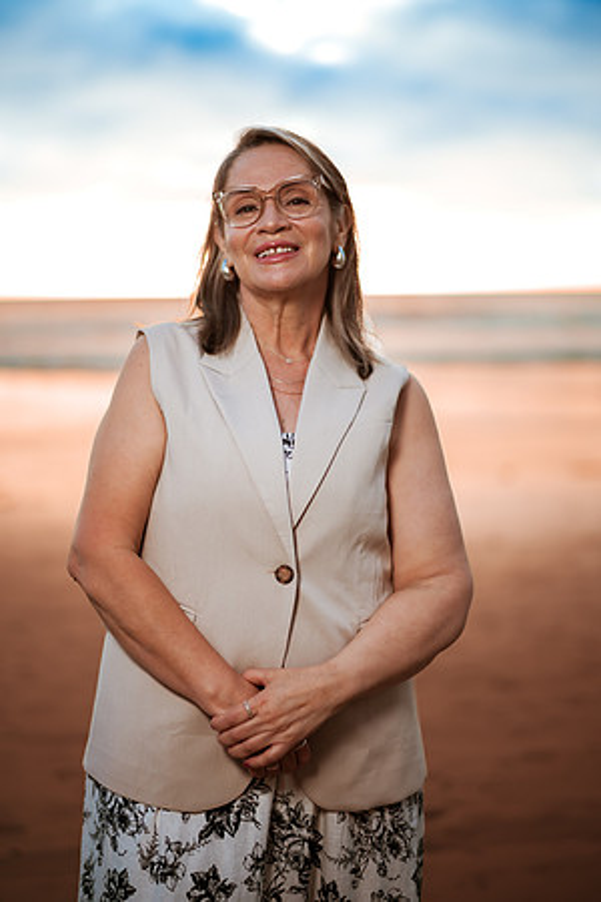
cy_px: 451
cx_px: 300
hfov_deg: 23.4
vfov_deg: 34.5
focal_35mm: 58
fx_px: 1452
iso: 50
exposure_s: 1/1250
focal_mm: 58
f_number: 1.4
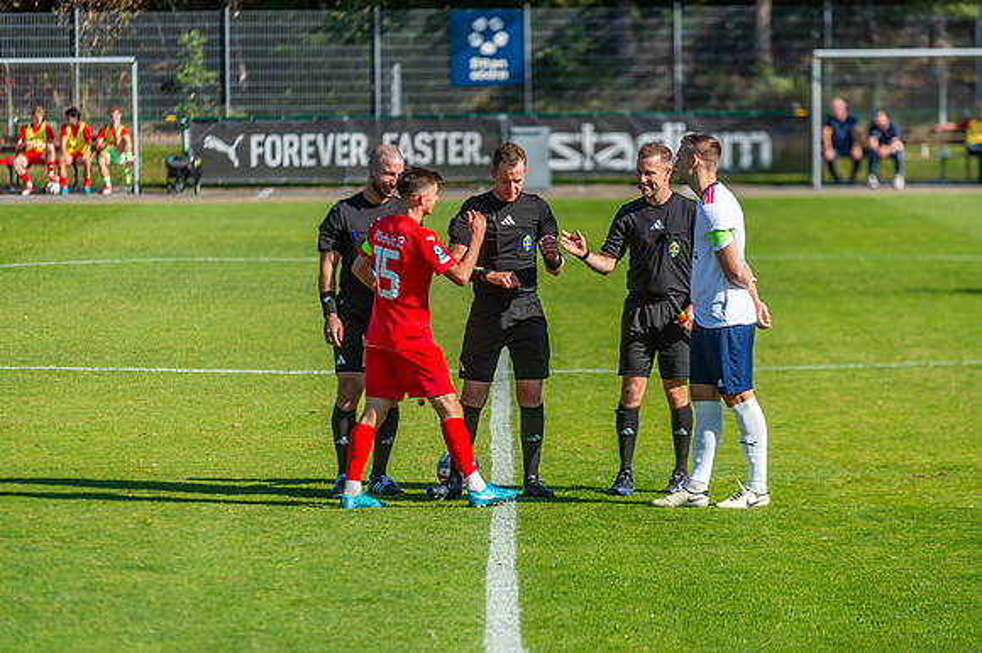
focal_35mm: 202
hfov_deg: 10.2
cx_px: 491
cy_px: 326
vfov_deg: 6.8
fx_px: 5501
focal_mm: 200
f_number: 3.2
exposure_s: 1/1600
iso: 160
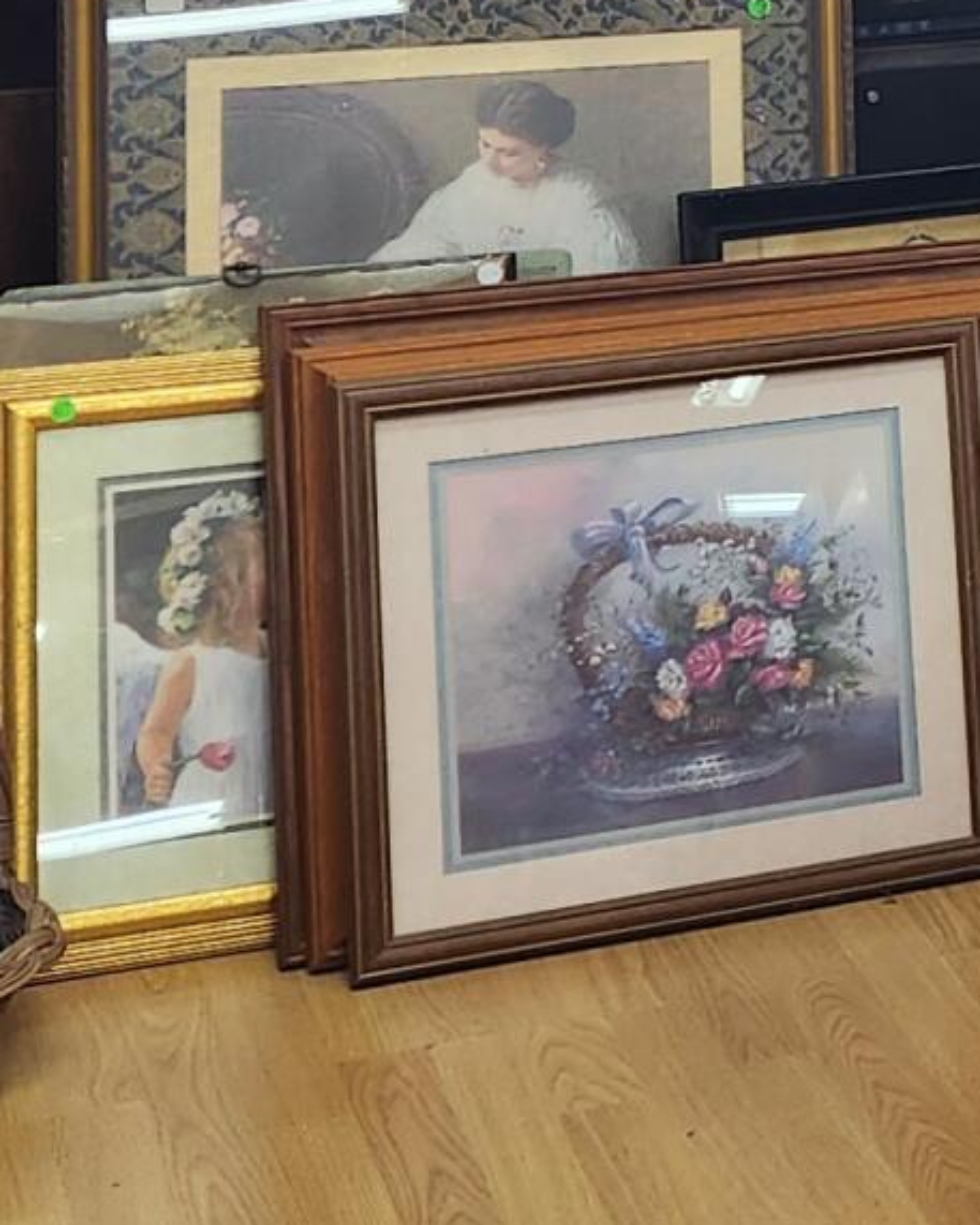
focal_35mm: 118
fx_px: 4277
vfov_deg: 15.3
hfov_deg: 11.1
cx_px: 2307
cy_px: -468
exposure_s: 1/120
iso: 100
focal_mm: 5.4
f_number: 1.8
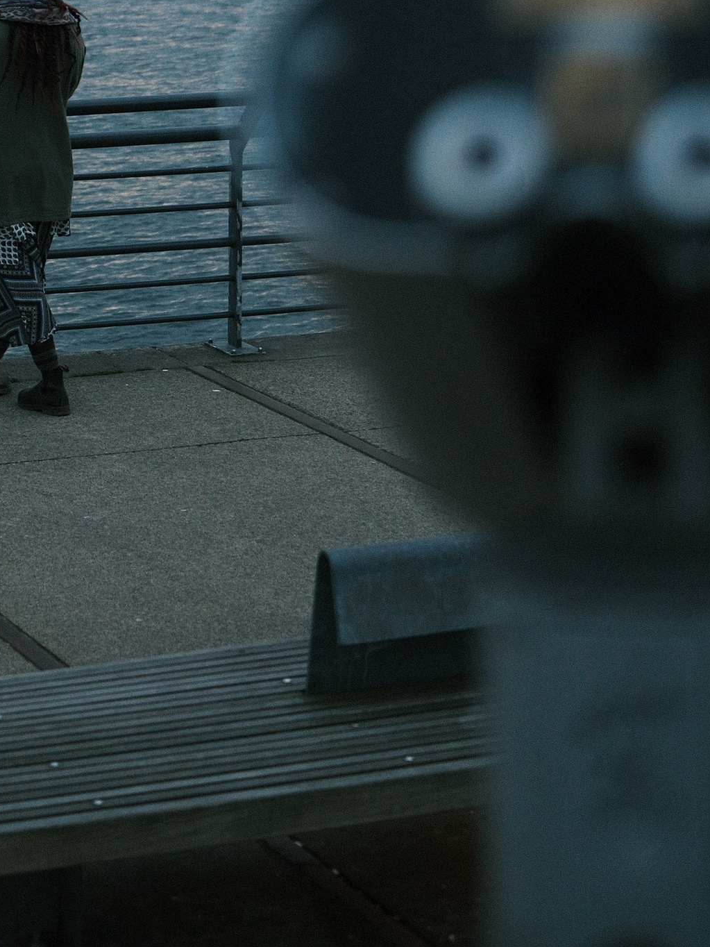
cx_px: -19
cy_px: -162
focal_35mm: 111
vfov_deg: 17.0
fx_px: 3036
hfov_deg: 13.1
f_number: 1.2
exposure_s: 1/680
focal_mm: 27
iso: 500
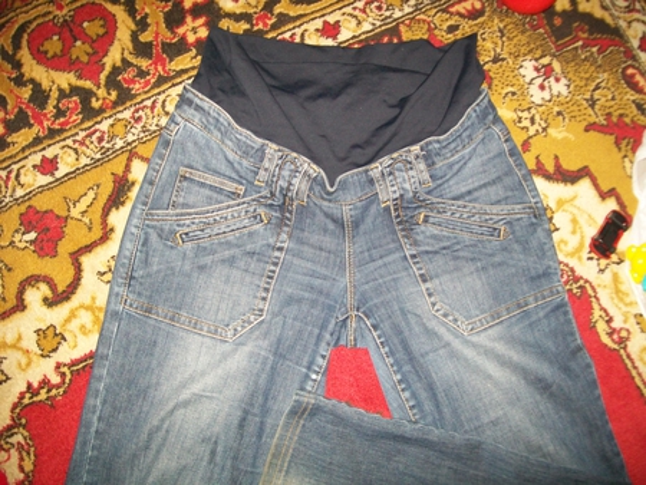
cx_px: 323
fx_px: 635
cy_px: 242
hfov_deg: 53.9
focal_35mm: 34
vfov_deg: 41.8
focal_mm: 6.1
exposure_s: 1/60
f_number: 2.7
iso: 160
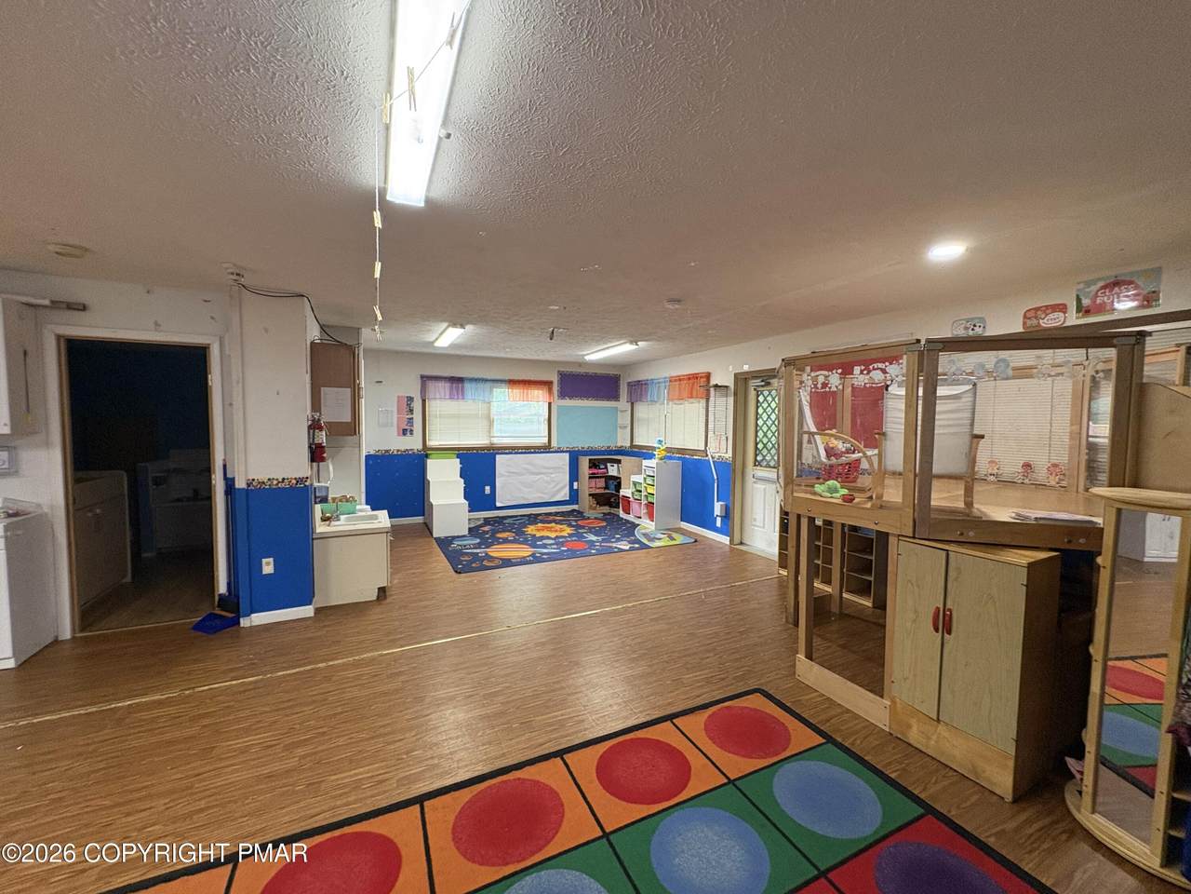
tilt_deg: -2.5
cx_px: 596
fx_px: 482
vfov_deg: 85.7
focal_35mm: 14
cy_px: 447
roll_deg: +0.3
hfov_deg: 102.1
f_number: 2.2
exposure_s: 1/60
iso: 200
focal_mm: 2.22
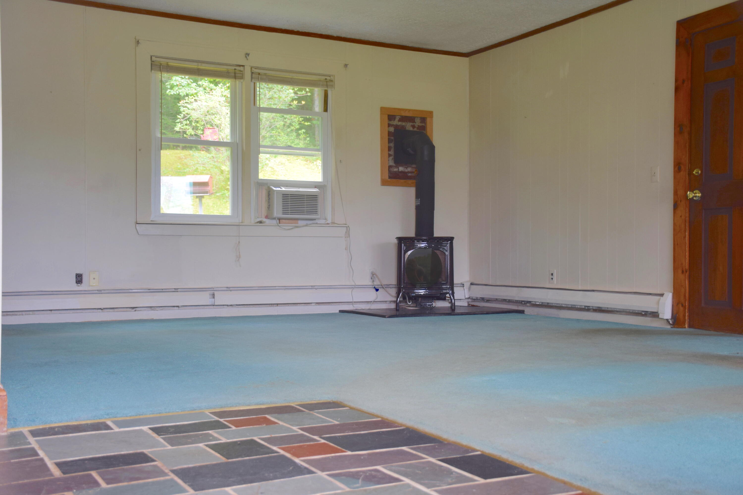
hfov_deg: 47.9
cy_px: 248
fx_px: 836
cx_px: 372
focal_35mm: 40
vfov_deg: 33.0
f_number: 4.5
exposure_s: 1/80
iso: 400
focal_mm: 27
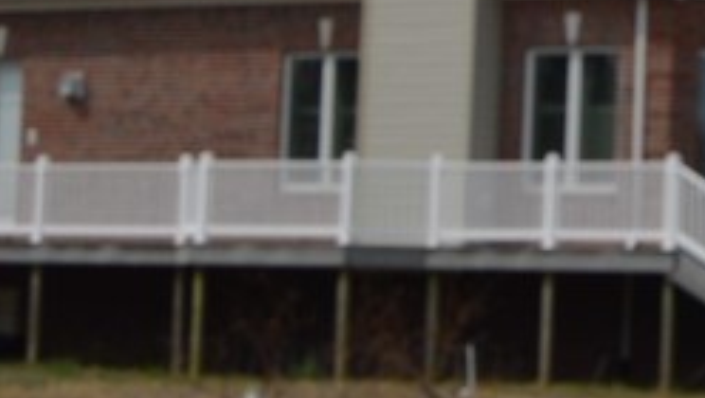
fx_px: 3854
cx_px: 951
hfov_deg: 10.2
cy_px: -202
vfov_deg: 5.8
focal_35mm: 206
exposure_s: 1/2000
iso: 360
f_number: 7.1
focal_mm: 30
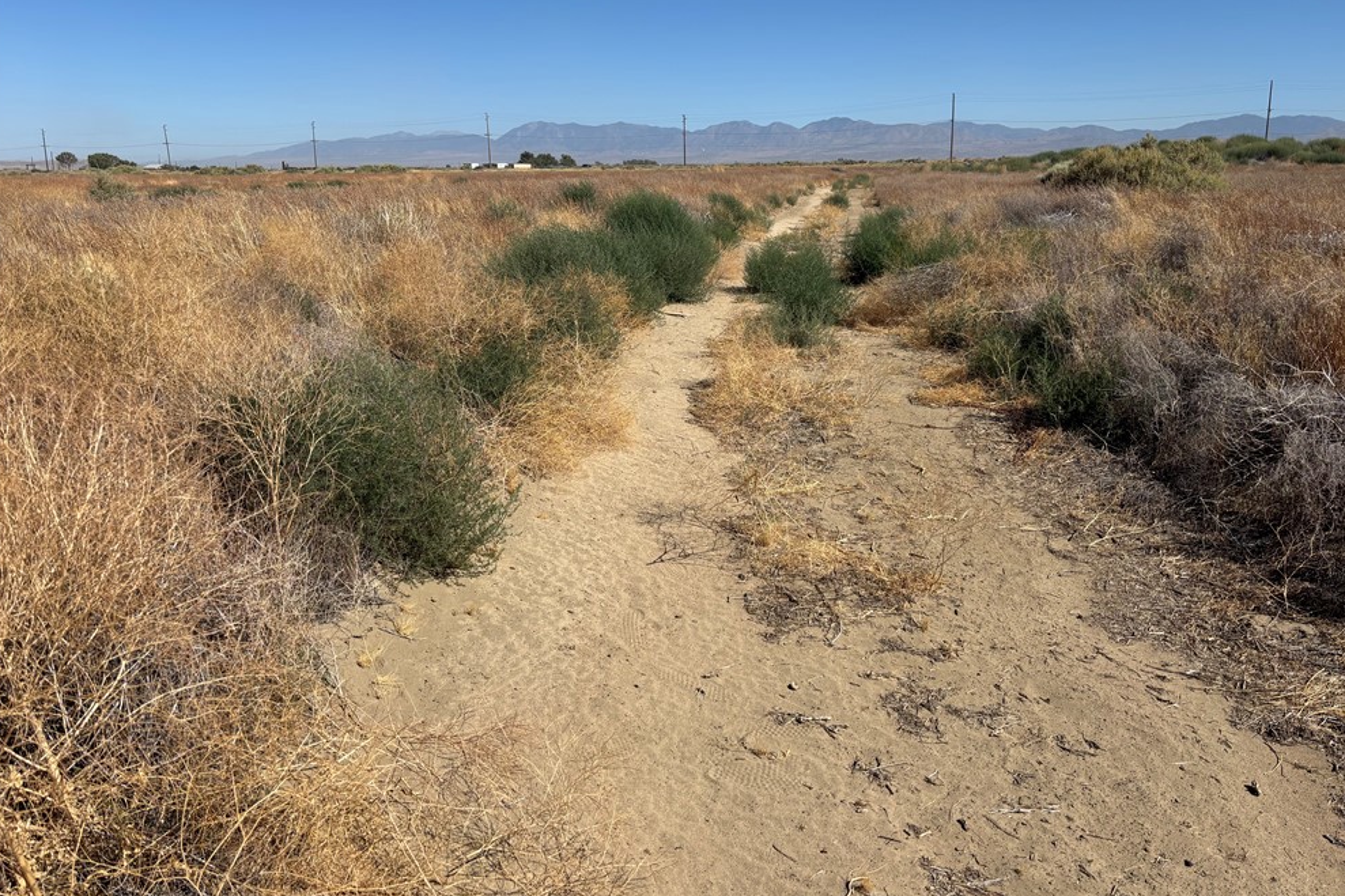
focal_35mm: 28
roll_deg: -0.5
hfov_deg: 65.5
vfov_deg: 46.4
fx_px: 1046
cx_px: 679
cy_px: 421
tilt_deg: -13.8
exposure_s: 1/5076
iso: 50
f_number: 1.6
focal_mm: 5.96
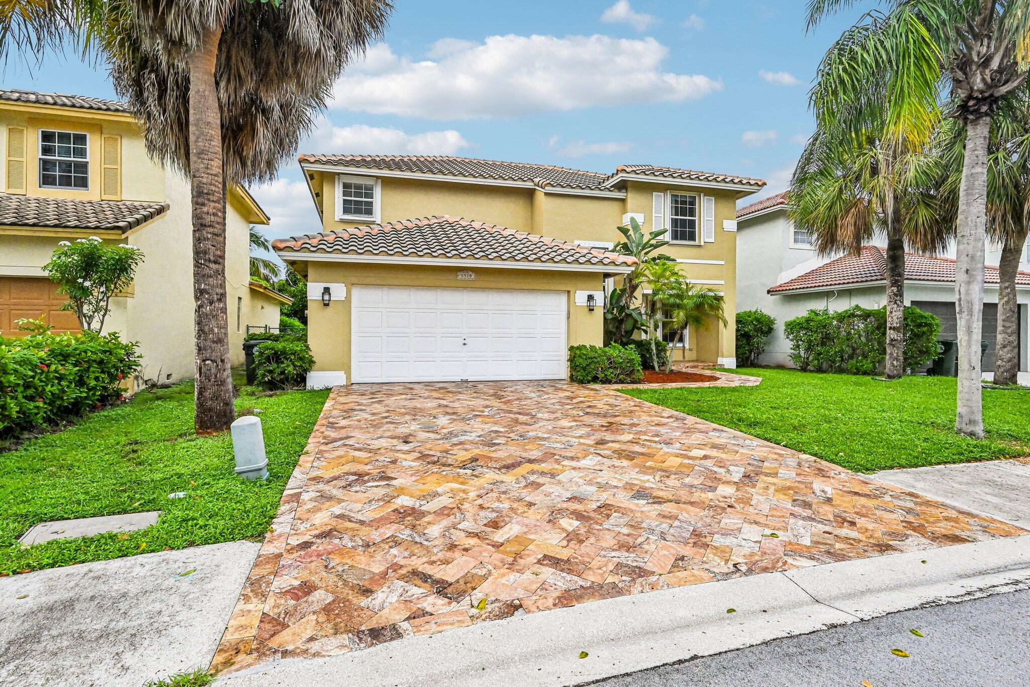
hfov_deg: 90.0
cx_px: 515
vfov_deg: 67.4
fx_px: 515
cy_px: 344
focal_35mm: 18
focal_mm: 18
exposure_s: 1/4000
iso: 4000
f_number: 8
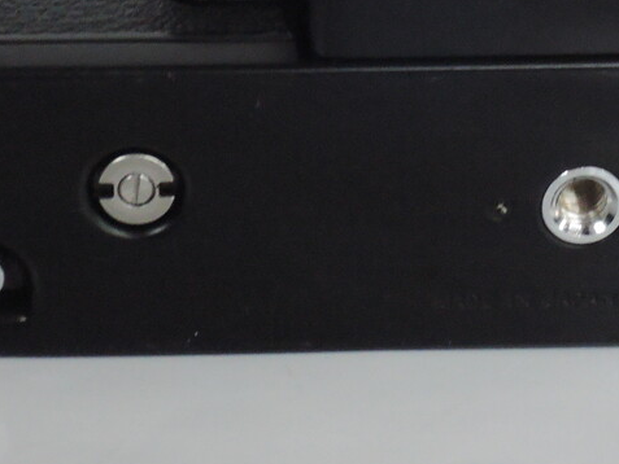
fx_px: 2701
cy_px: 19
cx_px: 441
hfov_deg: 13.0
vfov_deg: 9.8
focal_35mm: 151
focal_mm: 12.8
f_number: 7.3
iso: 1600
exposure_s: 1/50
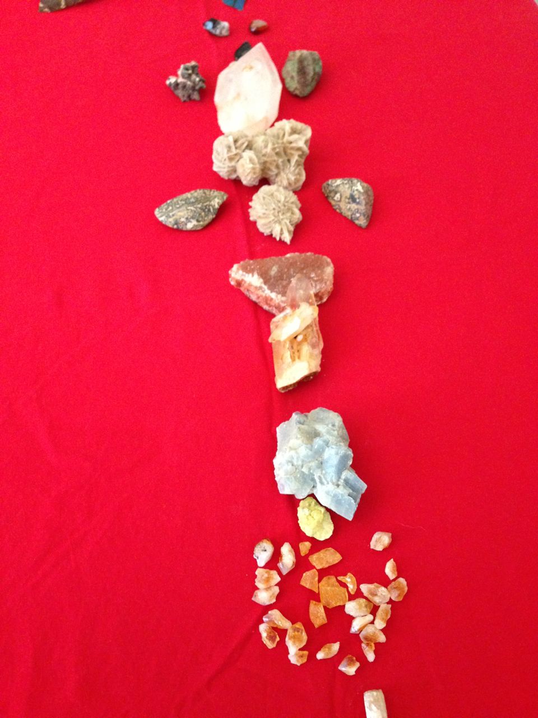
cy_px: 359
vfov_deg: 55.4
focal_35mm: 33
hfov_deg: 42.9
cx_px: 269
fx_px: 684
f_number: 2.4
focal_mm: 4.13
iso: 400
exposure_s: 1/15
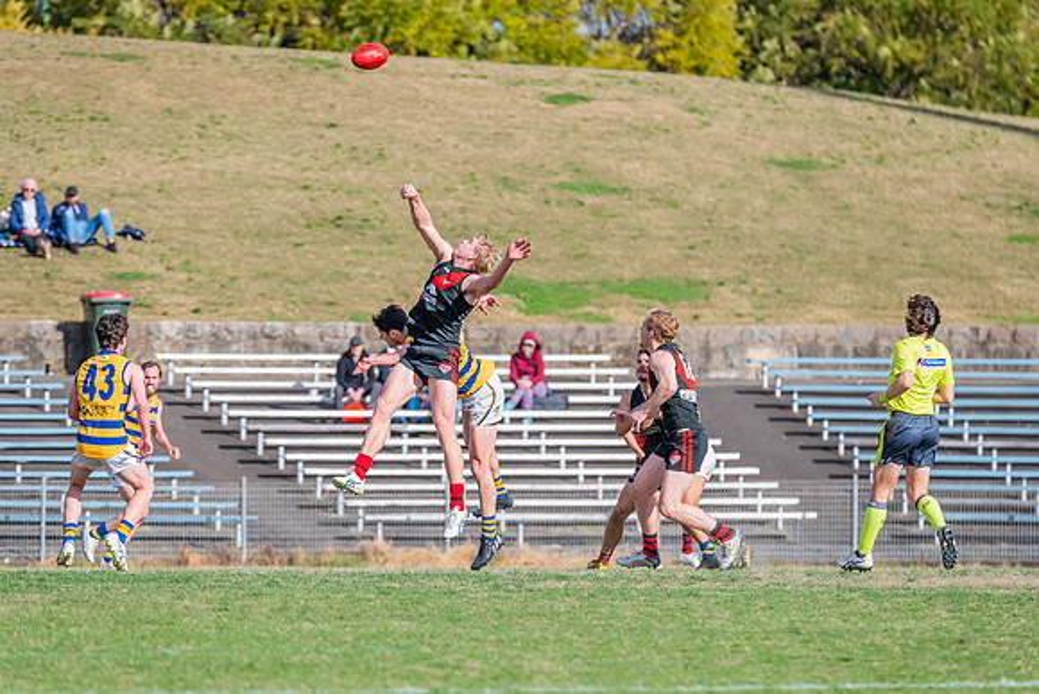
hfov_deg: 4.9
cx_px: 520
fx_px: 12124
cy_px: 347
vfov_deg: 3.3
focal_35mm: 420
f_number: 10
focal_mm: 420
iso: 800
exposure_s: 1/1600
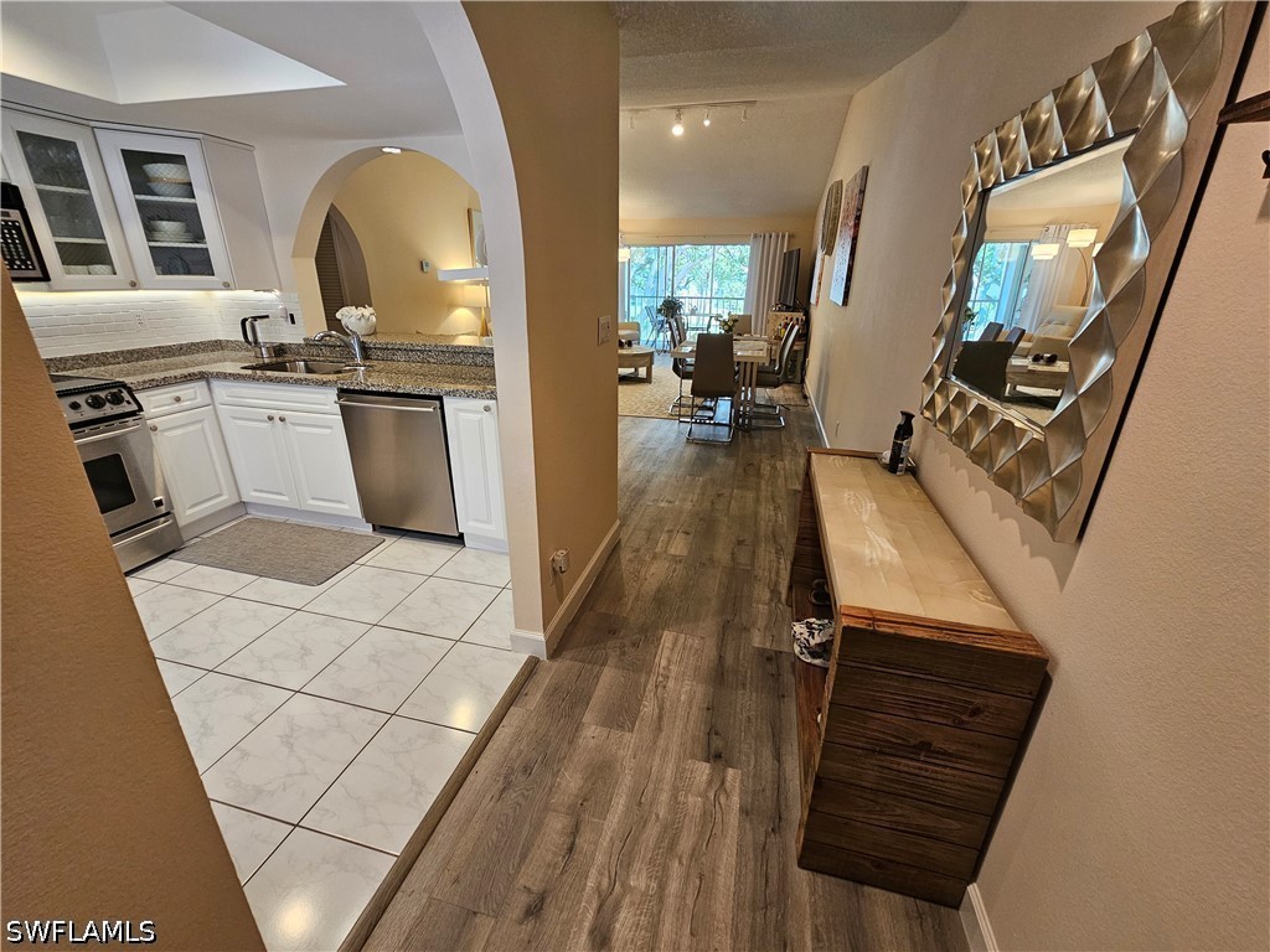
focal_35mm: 13
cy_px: 476
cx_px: 635
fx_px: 477
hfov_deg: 106.2
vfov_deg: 89.9
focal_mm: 2.2
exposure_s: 1/60
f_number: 2.2
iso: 200
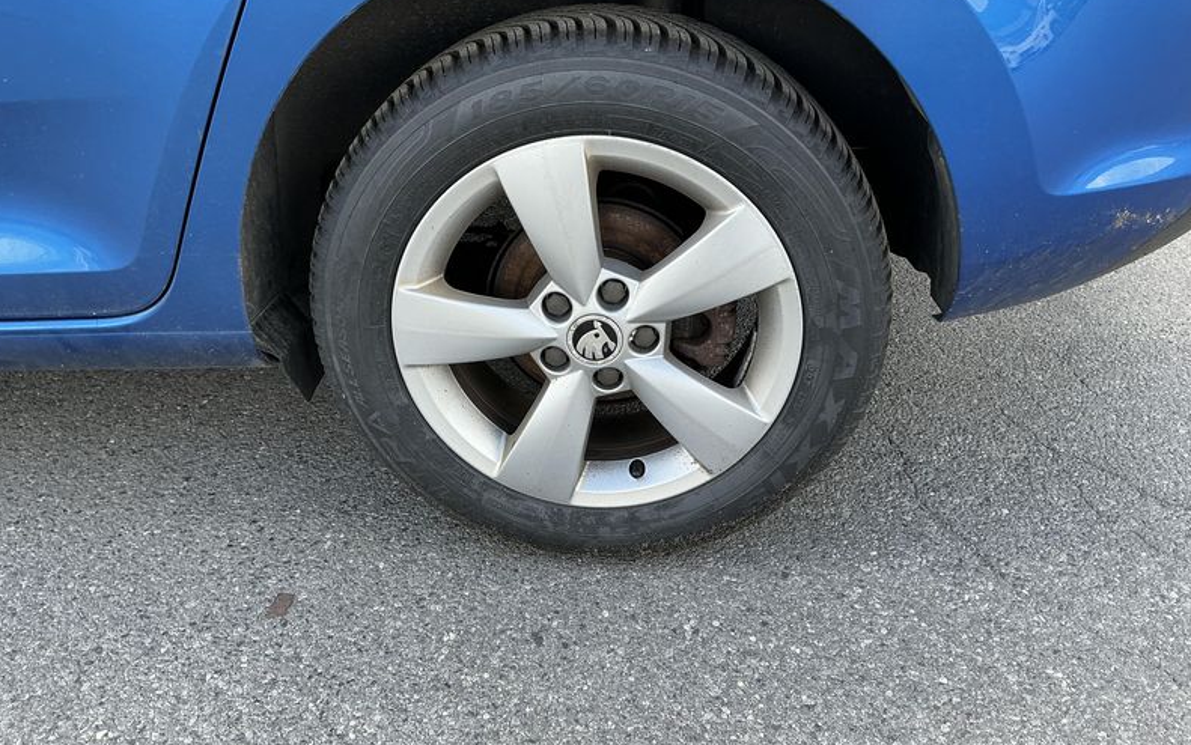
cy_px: 382
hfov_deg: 62.9
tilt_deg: -29.5
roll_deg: -0.4
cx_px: 592
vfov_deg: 41.9
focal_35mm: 30
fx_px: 974
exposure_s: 1/140
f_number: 1.8
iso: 20
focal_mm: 3
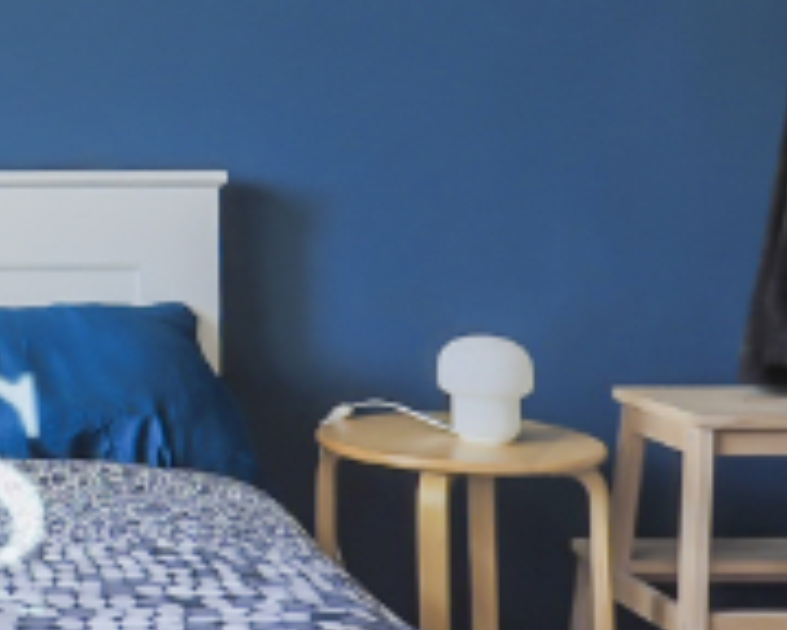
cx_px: -367
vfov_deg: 19.9
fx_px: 1770
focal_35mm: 76
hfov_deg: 21.4
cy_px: 109
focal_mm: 7
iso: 200
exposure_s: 1/3.33
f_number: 4
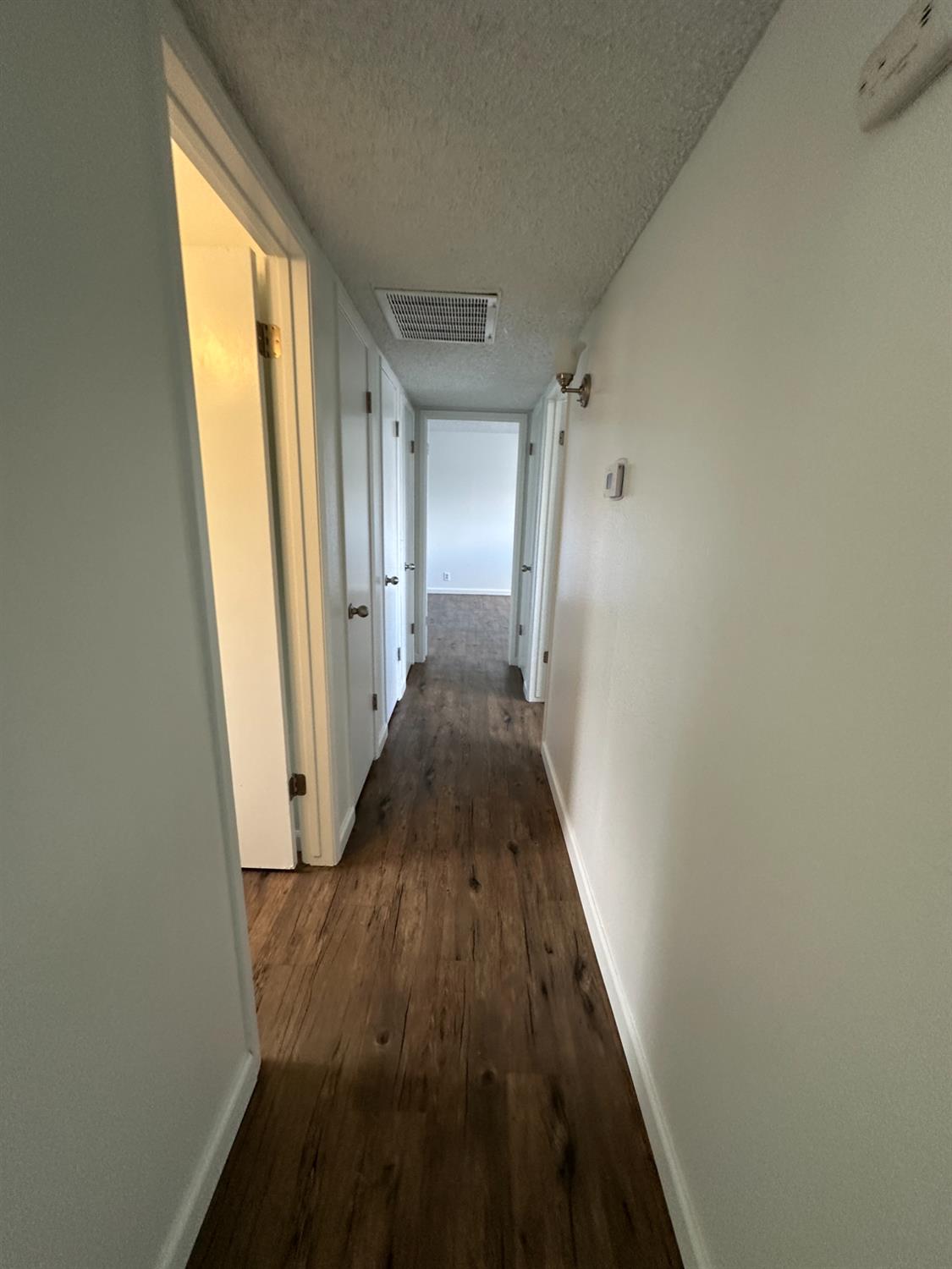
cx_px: 476
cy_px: 634
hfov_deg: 85.7
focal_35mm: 14
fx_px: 513
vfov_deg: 102.1
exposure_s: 1/60
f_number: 2.2
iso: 200
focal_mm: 2.22
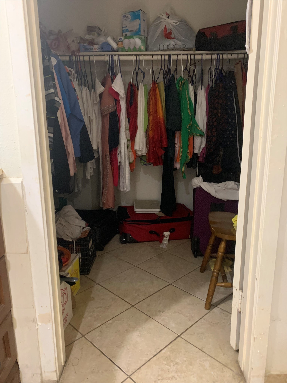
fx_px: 287
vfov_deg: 67.3
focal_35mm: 26
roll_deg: +0.9
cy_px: 192
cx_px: 144
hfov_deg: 53.1
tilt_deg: -12.1
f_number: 1.8
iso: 400
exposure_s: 1/30
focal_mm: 4.25
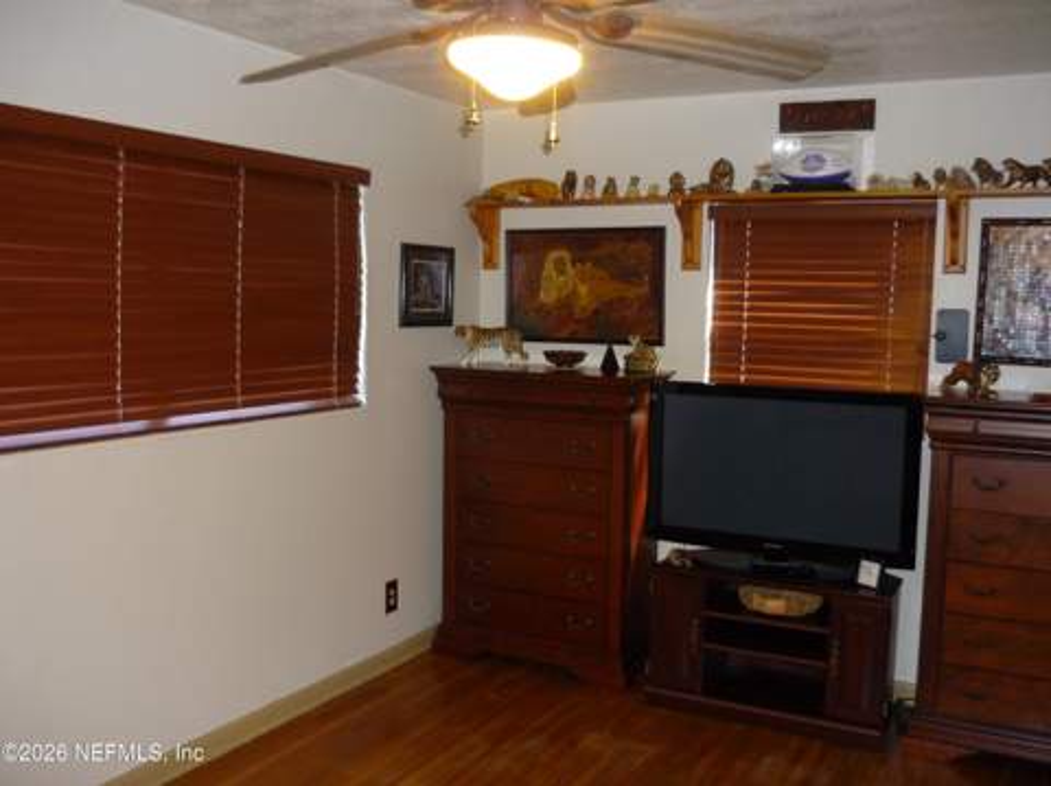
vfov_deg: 42.9
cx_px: 526
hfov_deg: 55.4
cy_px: 393
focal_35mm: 33
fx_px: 1001
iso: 320
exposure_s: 1/30
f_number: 2.8
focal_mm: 5.5
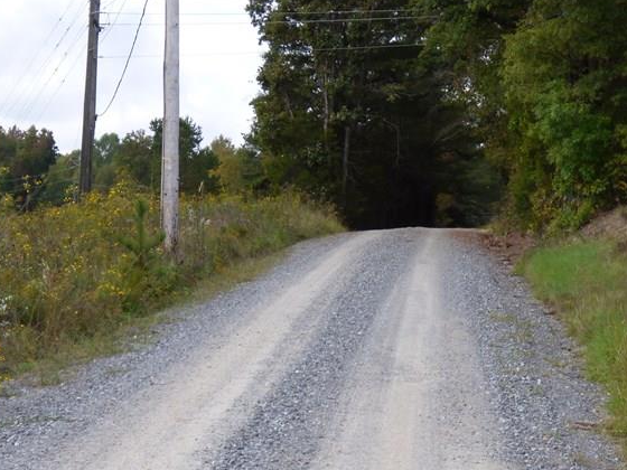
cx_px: 185
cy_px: 255
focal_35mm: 106
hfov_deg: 18.5
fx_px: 1920
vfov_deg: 14.0
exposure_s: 1/320
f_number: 4
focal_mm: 9.92
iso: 100
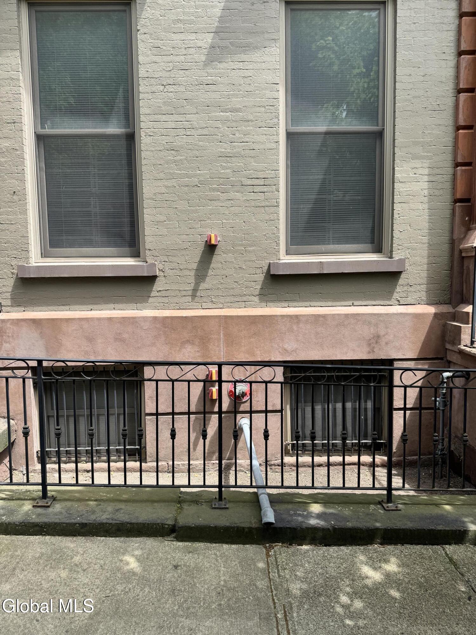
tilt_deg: -6.0
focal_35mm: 24
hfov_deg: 56.8
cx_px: 238
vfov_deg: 71.6
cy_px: 318
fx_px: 440
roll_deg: +1.6
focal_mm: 6.76
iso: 80
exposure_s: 1/1238
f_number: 1.78
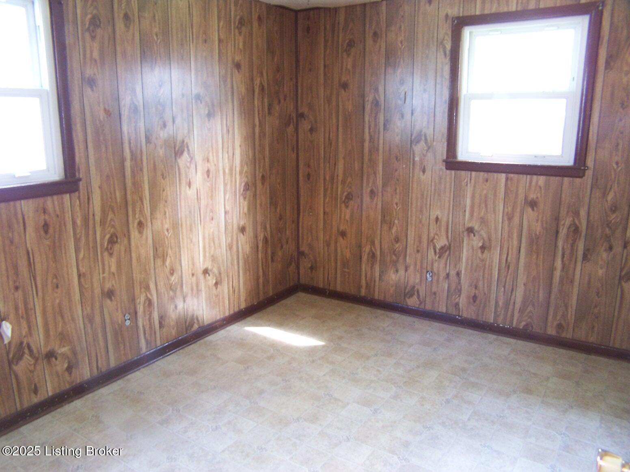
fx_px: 692
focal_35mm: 38
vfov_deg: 37.7
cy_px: 236
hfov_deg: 49.0
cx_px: 315
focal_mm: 6.3
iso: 140
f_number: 2.8
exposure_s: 1/4
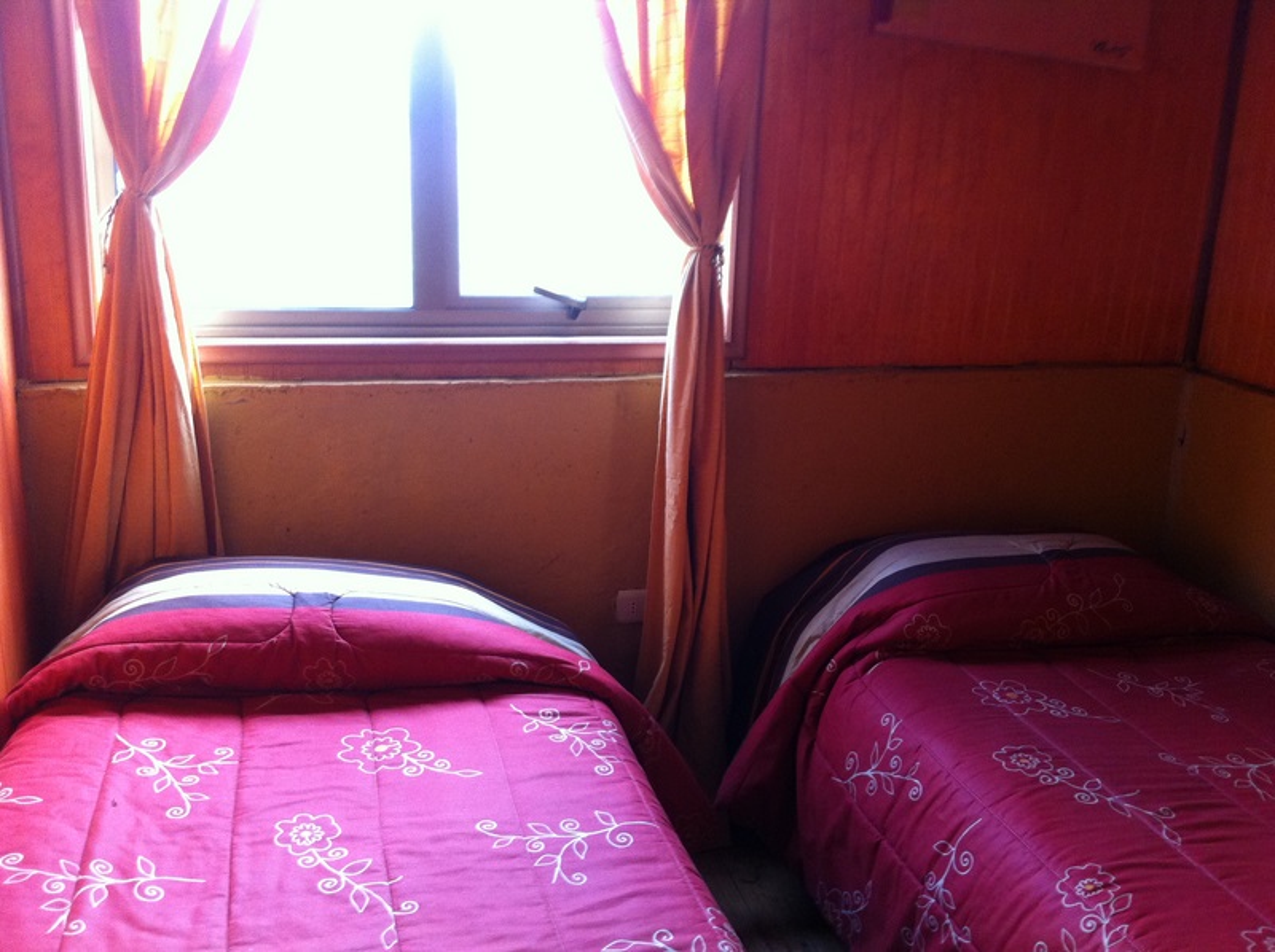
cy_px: 476
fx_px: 1288
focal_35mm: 35
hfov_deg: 52.7
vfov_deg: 40.6
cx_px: 638
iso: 160
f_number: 2.8
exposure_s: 1/15
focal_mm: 3.85
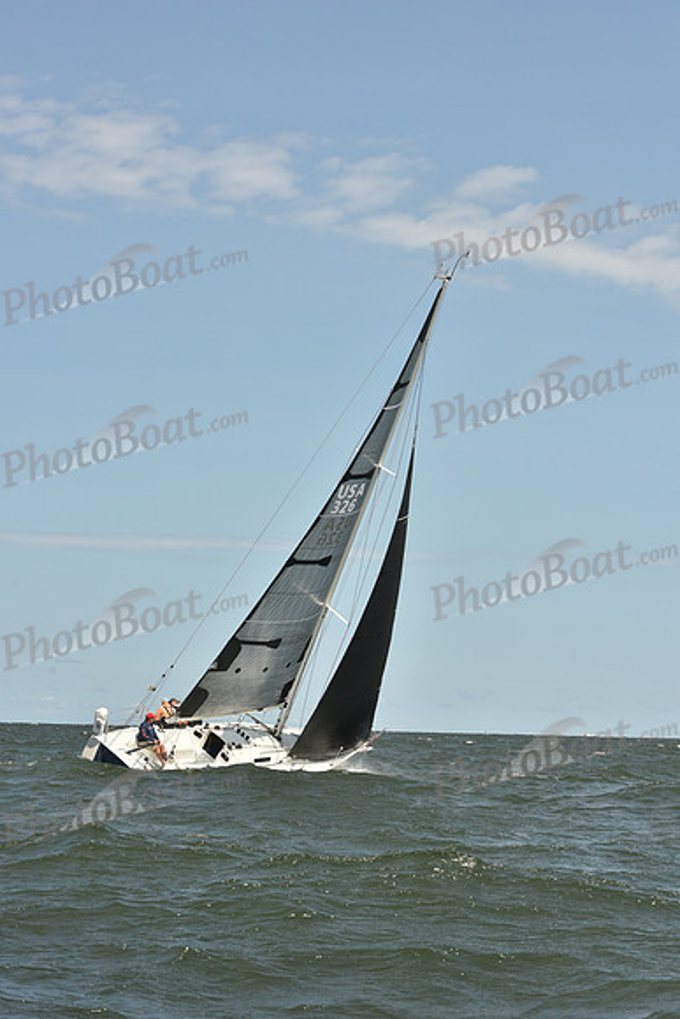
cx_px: 340
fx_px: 2322
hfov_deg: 16.7
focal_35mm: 82
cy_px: 510
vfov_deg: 24.8
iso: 250
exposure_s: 1/800
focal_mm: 82
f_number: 9
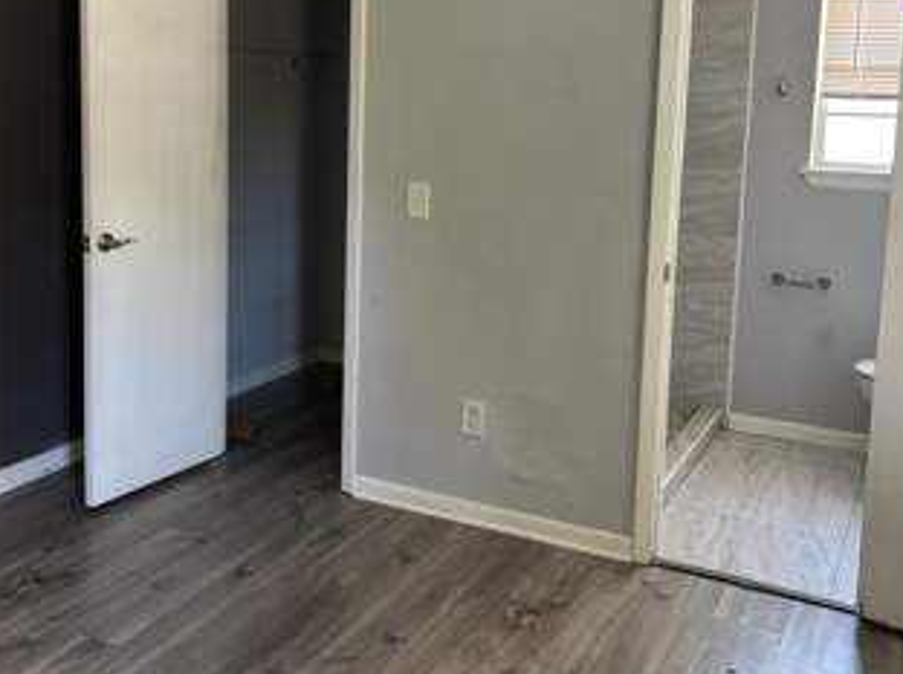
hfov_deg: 46.7
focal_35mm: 40
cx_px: 388
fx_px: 1042
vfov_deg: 35.4
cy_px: 207
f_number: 1.6
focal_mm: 5.96
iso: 400
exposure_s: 1/60
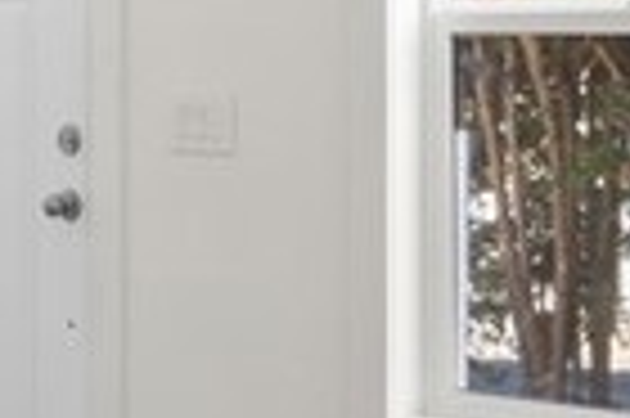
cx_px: -225
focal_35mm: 117
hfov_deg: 16.4
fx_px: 2045
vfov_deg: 11.6
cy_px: 56
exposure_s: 1
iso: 200
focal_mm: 16
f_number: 11
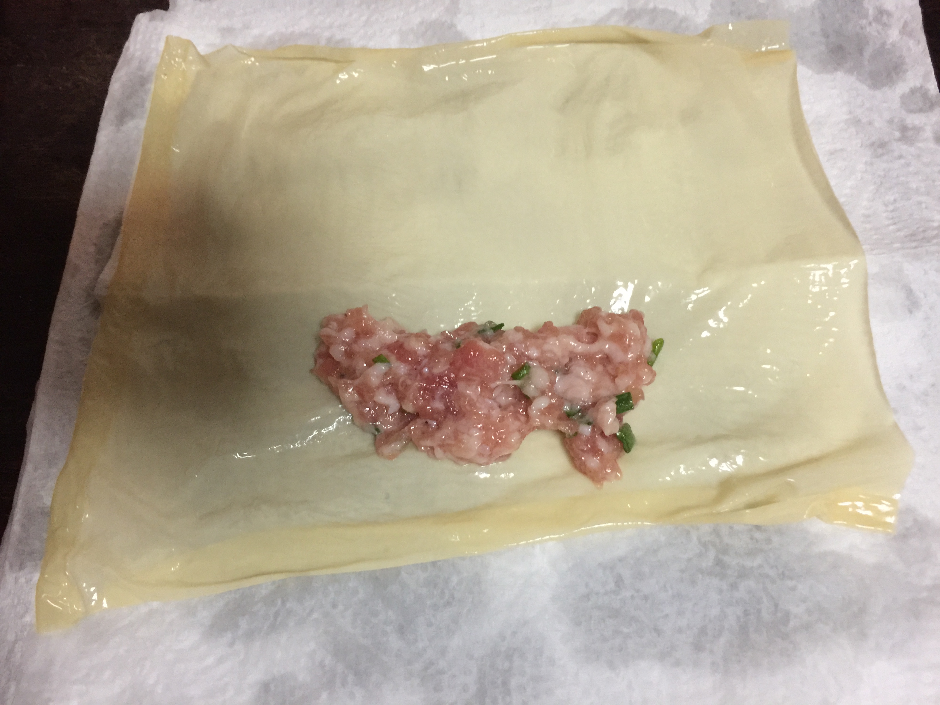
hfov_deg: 61.7
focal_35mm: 29
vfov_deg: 48.2
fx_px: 787
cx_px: 470
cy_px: 352
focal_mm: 4.15
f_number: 2.2
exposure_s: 1/8
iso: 125
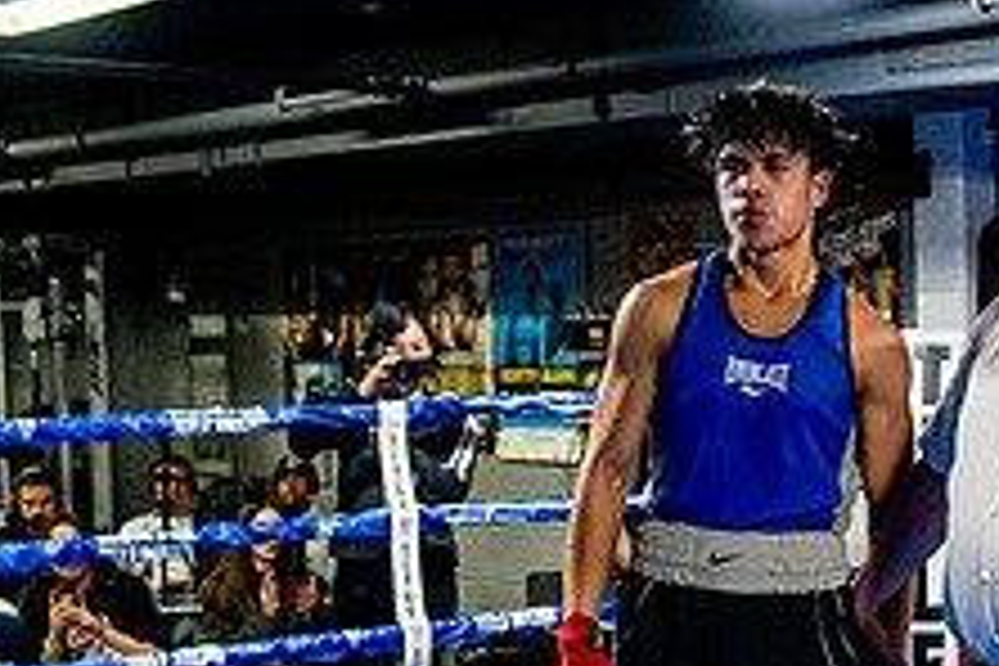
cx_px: 1138
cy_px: 488
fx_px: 2248
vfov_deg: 16.8
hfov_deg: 23.3
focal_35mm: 81
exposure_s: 1/800
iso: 5000
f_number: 2.8
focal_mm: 21
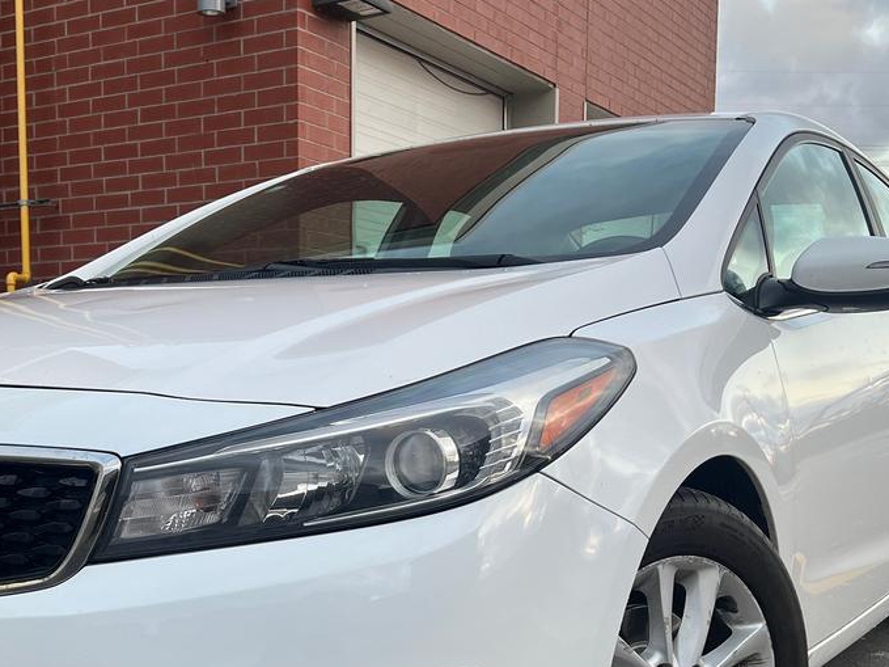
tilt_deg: -6.6
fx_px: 1258
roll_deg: -0.2
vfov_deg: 29.0
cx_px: 329
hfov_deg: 38.6
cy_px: 535
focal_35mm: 49
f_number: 1.5
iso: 64
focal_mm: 5.7
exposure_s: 1/121
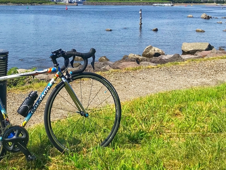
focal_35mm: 53
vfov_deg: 27.0
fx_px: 346
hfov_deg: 36.1
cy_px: 35
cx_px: 93
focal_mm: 3.99
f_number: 1.8
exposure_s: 1/2128
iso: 20
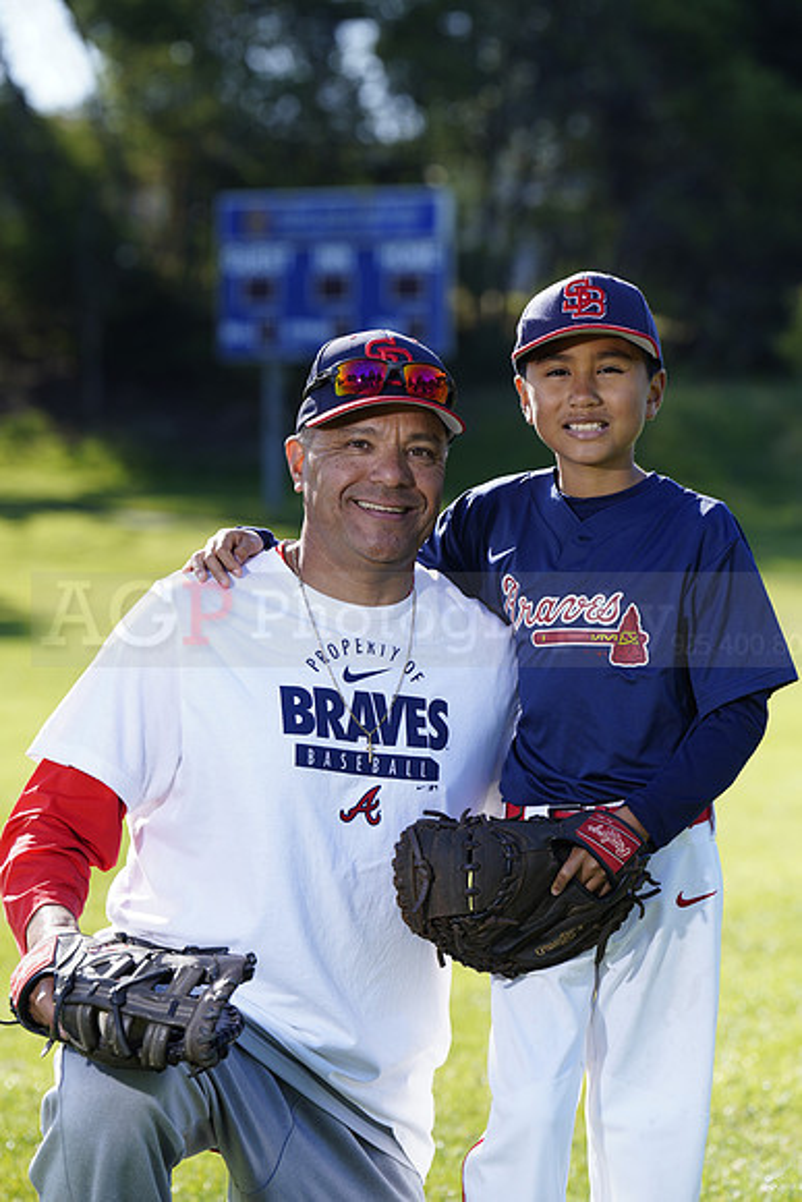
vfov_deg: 14.2
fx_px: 4809
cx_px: 401
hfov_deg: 9.5
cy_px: 601
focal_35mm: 144
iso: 100
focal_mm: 144
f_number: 5
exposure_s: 1/250
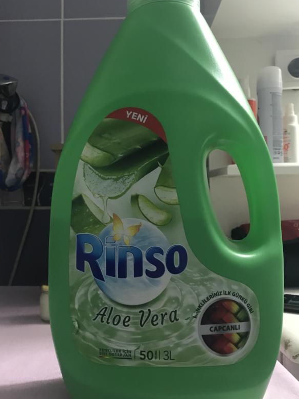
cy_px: 187
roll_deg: -1.8
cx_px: 128
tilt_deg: +3.9
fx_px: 380
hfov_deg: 42.8
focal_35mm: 33
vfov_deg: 55.3
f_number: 1.8
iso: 64
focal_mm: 3.99
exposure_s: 1/17
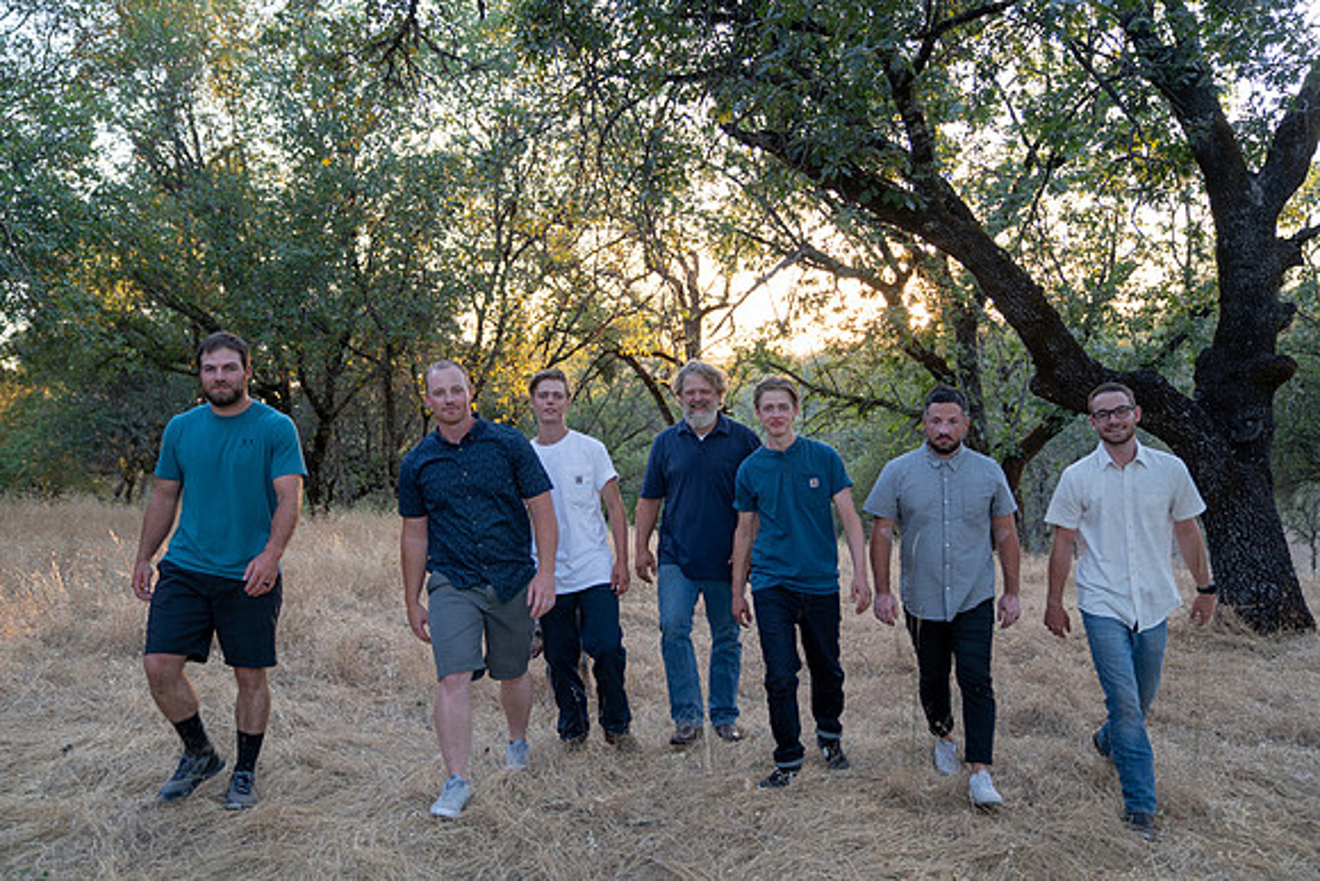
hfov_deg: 60.3
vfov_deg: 42.3
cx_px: 660
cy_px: 440
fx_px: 1137
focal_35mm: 31
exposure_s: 1/100
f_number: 2.8
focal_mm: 31
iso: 250
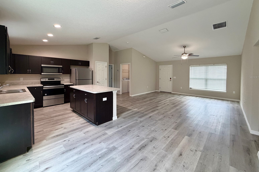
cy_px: 77
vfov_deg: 77.1
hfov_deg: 100.4
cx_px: 131
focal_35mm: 15
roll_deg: +0.0
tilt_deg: -0.6
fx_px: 108
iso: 320
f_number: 2.2
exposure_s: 1/60
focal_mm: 2.22
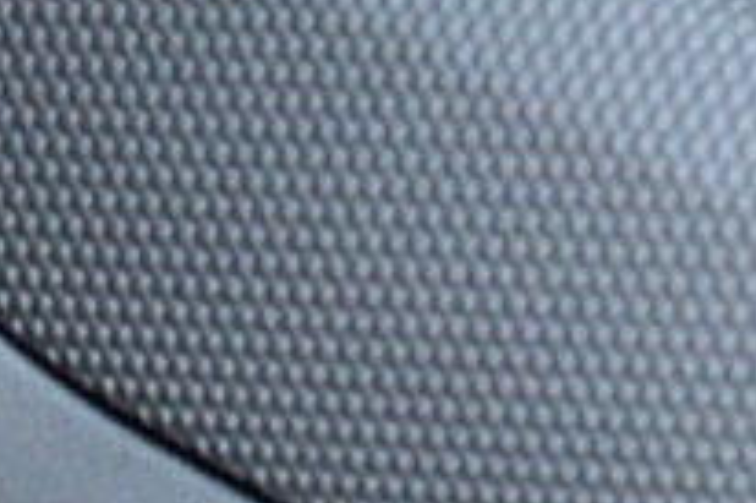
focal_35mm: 544
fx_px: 11415
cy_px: -918
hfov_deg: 3.7
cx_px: 2422
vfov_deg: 2.5
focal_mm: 46
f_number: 8
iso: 800
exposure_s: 1/60
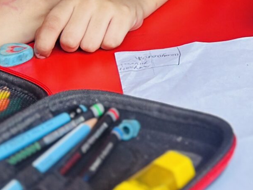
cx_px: 386
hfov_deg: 9.5
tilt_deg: -14.6
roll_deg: +1.3
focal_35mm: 203
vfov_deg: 7.1
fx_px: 1484
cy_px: -172
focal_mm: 6.86
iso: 125
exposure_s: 1/112
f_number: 1.78
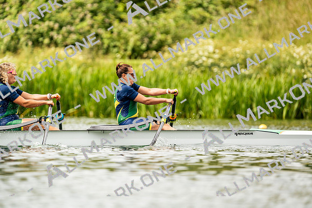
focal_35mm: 600
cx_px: 156
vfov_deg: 2.3
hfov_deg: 3.4
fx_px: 5201
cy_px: 104
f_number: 6.3
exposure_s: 1/2000
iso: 400
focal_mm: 600
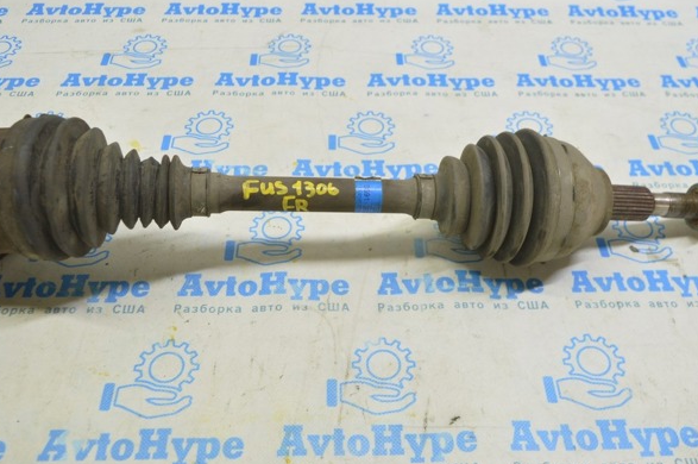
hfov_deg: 53.2
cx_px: 363
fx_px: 697
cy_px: 218
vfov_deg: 36.8
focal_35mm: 36
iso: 400
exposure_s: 1/20
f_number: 5.6
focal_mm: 22
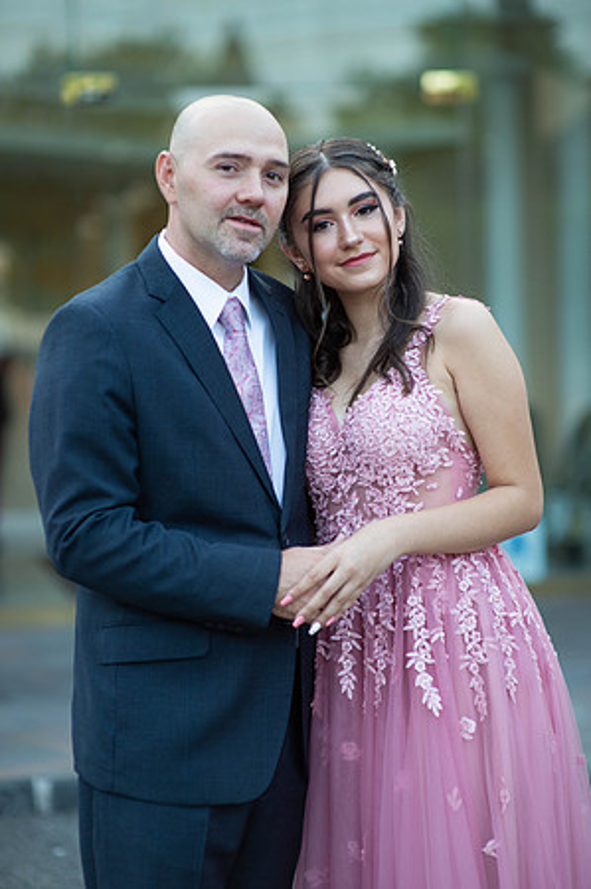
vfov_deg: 23.9
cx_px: 296
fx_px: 2098
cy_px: 444
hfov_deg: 16.0
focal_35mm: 85
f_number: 2
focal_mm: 85
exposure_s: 1/500
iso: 250
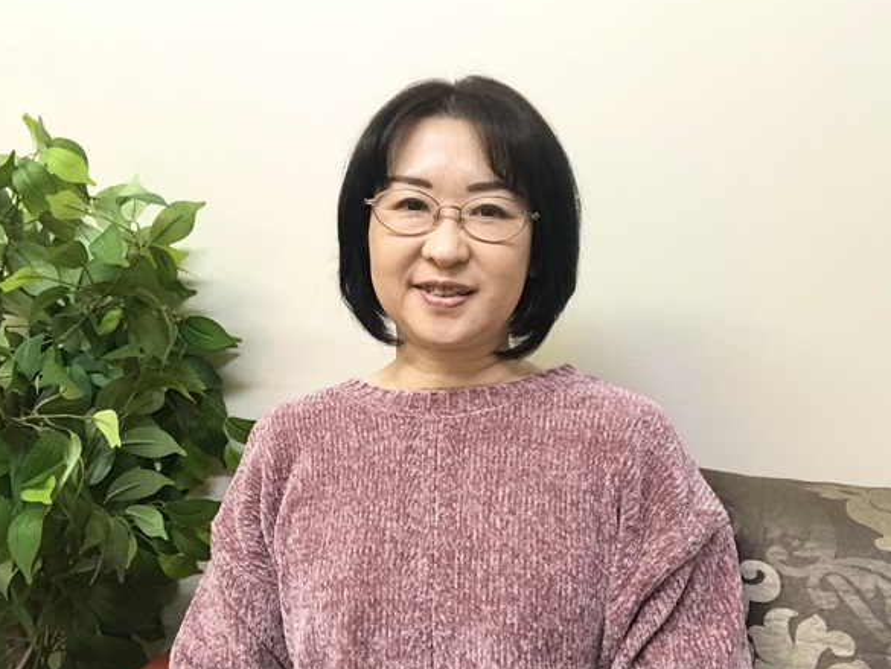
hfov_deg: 52.6
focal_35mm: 35
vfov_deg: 40.7
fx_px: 901
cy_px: 320
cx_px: 433
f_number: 2.2
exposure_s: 1/33
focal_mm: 2.87
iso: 125
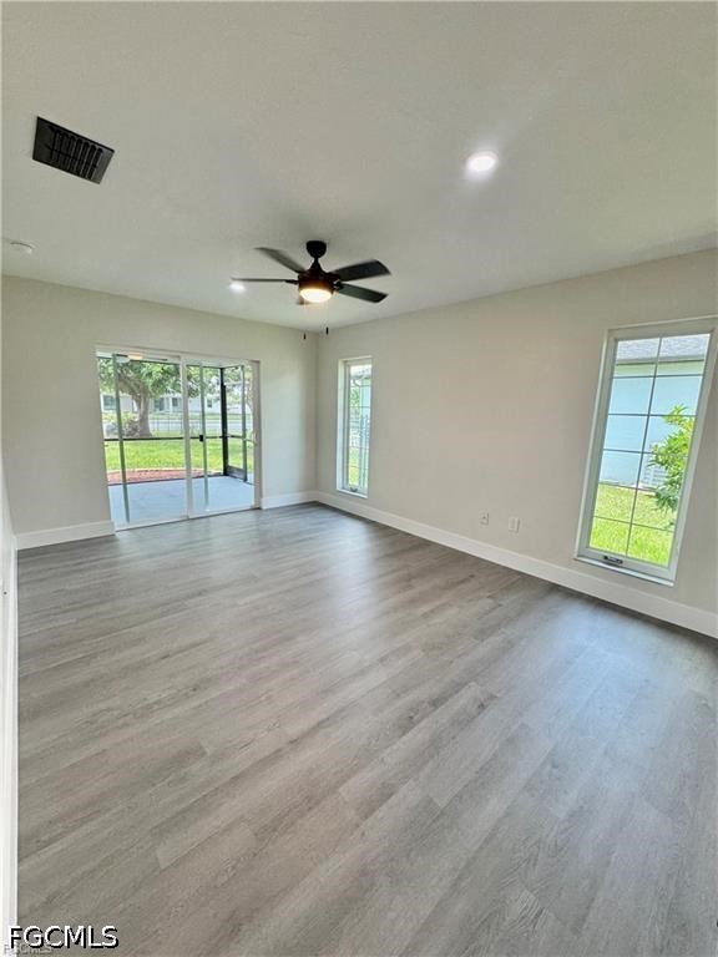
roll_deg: -1.2
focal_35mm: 14
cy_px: 478
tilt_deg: -11.0
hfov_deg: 85.7
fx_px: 387
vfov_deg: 102.1
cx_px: 359
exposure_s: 1/120
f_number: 2.2
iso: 125
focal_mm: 2.22
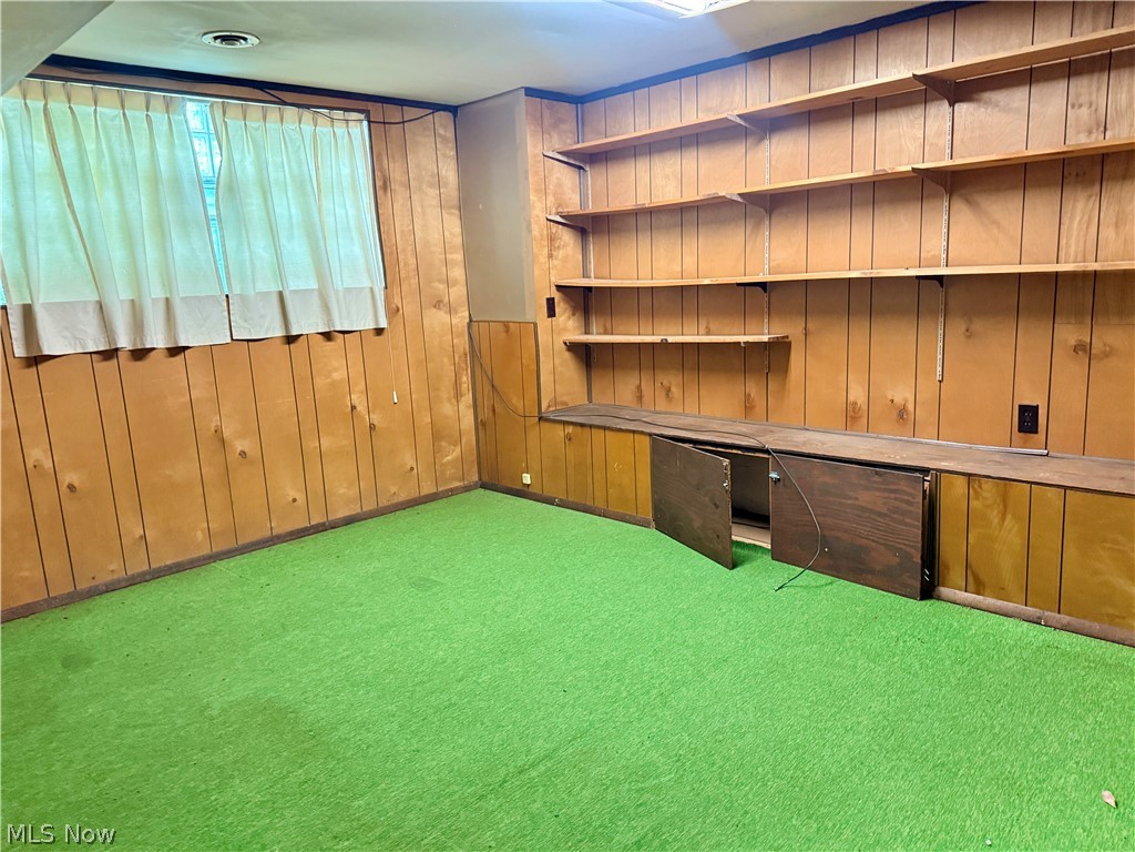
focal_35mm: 24
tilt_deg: -9.2
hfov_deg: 71.6
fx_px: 787
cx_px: 568
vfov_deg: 56.8
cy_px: 426
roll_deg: +3.8
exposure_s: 1/40
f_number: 1.78
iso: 640
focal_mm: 6.76
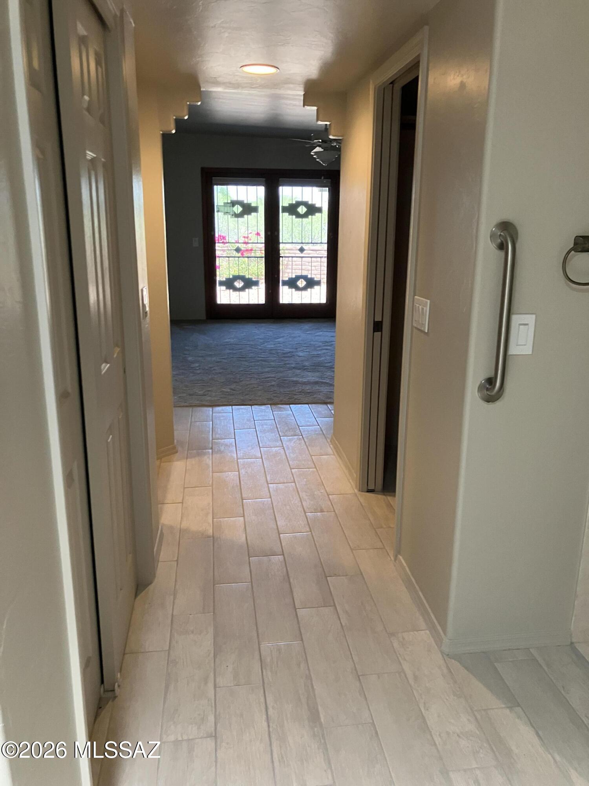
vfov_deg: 63.4
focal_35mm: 28
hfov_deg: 49.7
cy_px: 393
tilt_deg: -13.7
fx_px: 635
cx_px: 294
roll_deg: -1.0
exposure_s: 1/60
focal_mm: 3.99
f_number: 1.8
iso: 250
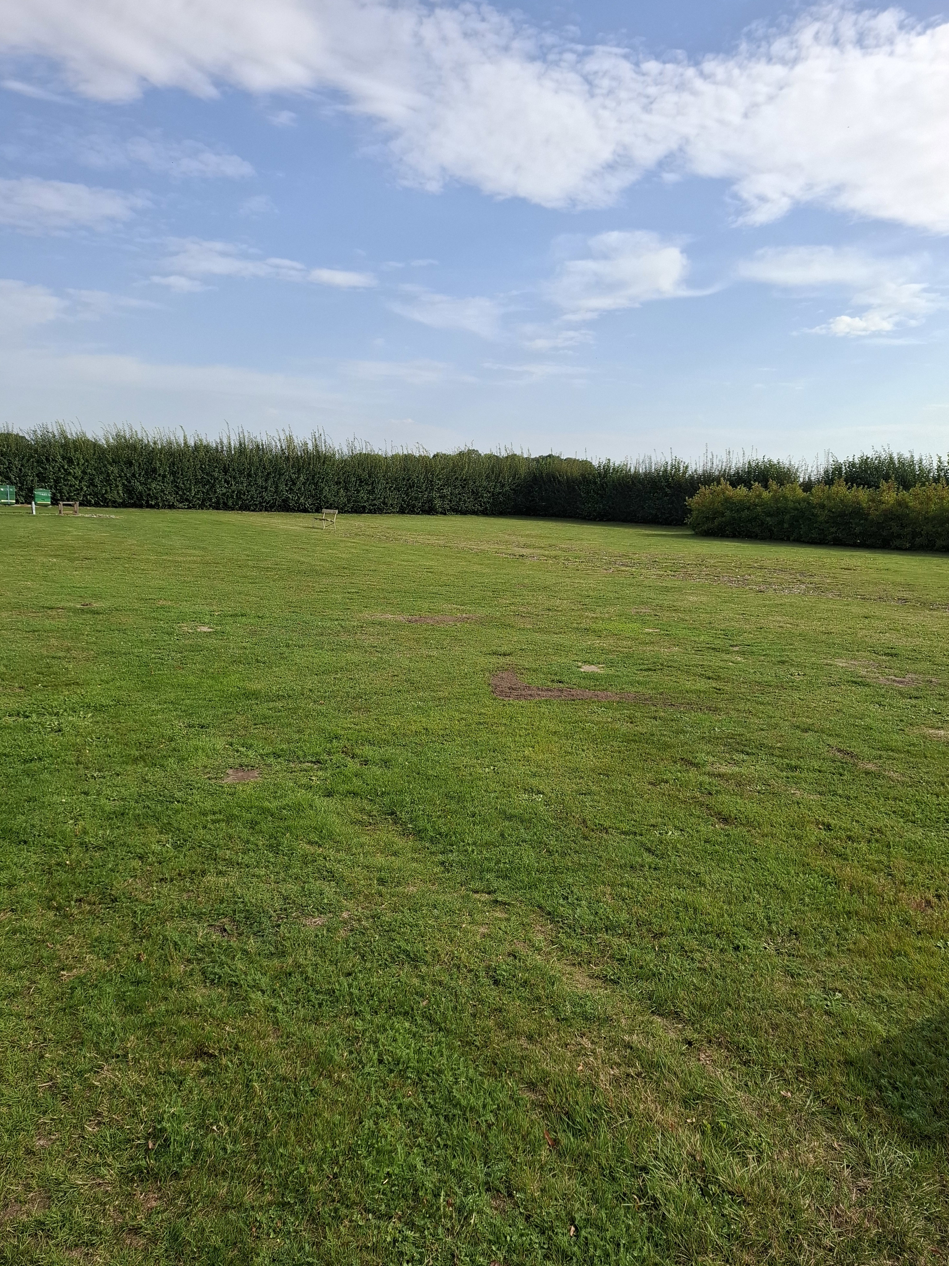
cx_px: 494
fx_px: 877
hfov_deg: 56.8
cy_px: 647
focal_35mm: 24
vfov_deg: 71.6
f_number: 1.8
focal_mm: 5.54
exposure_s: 1/1709
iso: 50
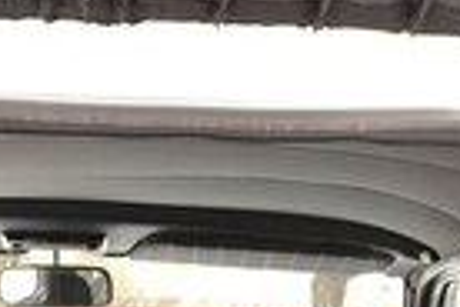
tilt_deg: -18.3
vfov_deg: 11.5
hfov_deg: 19.2
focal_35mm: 105
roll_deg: -0.3
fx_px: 1342
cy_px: 651
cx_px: 87
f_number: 1.8
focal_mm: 3.99
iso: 40
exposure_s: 1/90
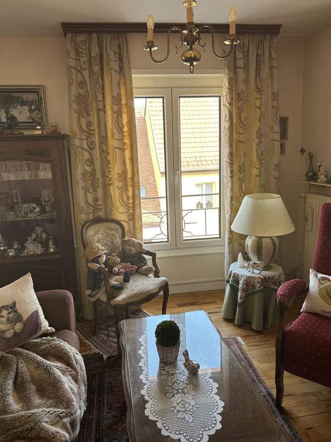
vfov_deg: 67.3
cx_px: 166
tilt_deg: -10.7
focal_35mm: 26
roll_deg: +2.3
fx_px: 331
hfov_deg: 53.1
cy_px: 221
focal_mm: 5.7
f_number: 1.5
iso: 50
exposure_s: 1/121
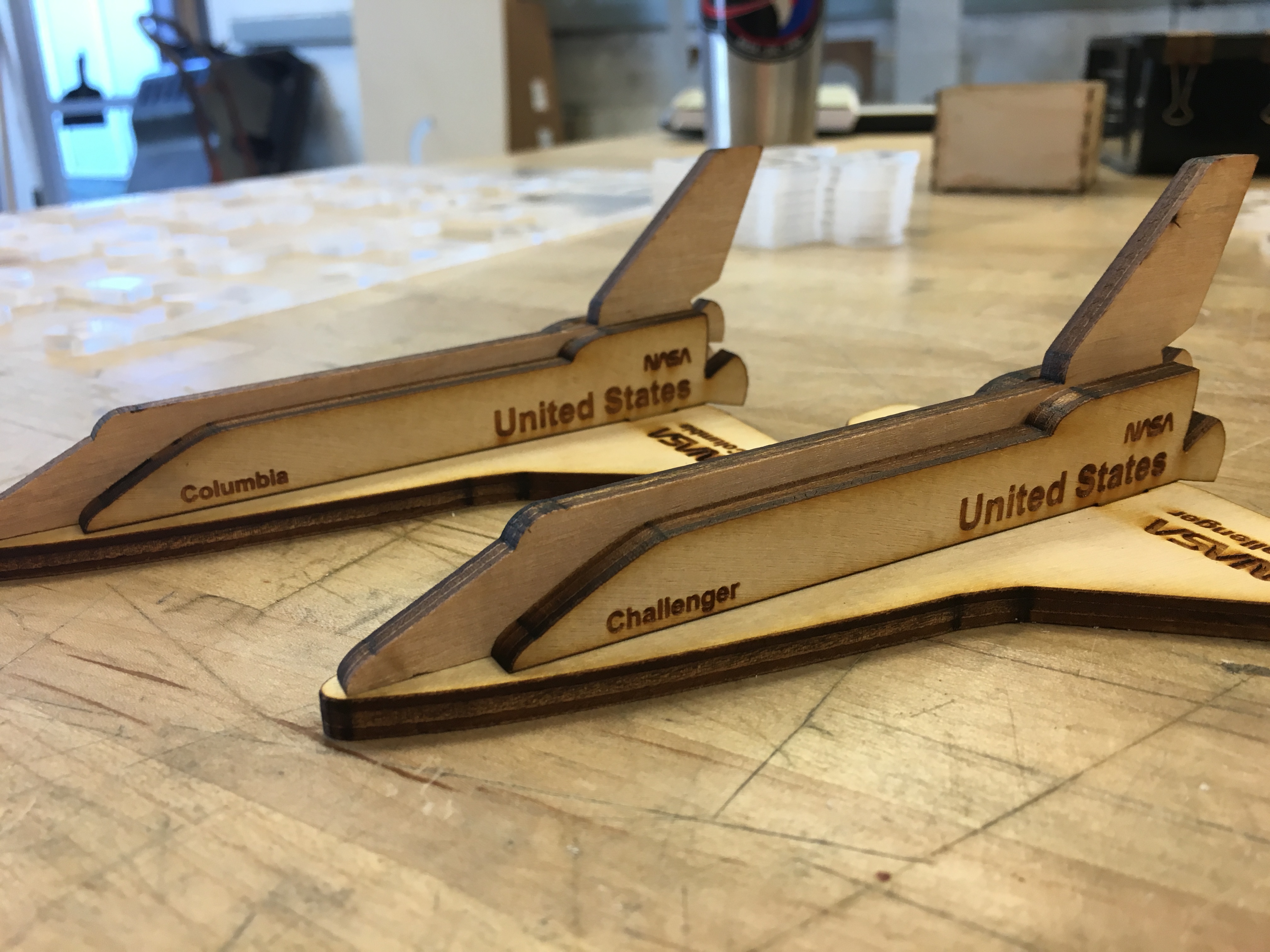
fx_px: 1064
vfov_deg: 48.2
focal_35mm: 29
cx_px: 635
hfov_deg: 61.7
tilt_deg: -19.5
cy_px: 476
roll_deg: +1.5
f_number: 2.2
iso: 50
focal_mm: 4.15
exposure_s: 1/30
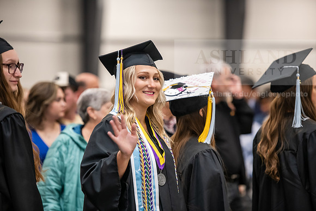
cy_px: 106
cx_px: 158
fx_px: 1536
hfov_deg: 11.7
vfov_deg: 7.9
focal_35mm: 175
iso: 2500
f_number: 3.2
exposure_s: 1/200
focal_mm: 175
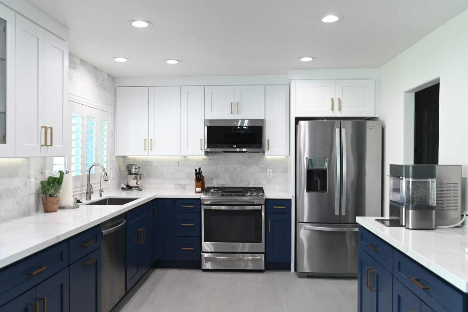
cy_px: 159
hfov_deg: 60.3
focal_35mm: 31
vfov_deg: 42.3
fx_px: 403
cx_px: 227
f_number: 4
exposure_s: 1/160
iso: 1000
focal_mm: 30
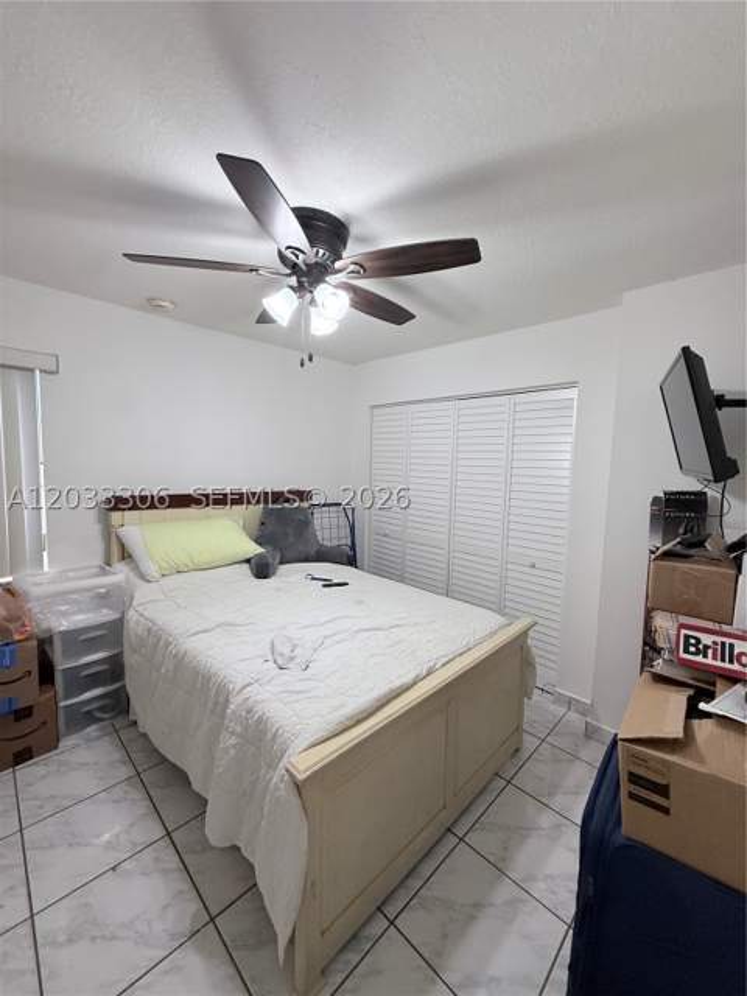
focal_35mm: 14
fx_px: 403
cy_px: 498
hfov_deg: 85.7
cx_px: 374
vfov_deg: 102.1
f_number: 2.2
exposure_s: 1/120
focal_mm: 2.22
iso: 200
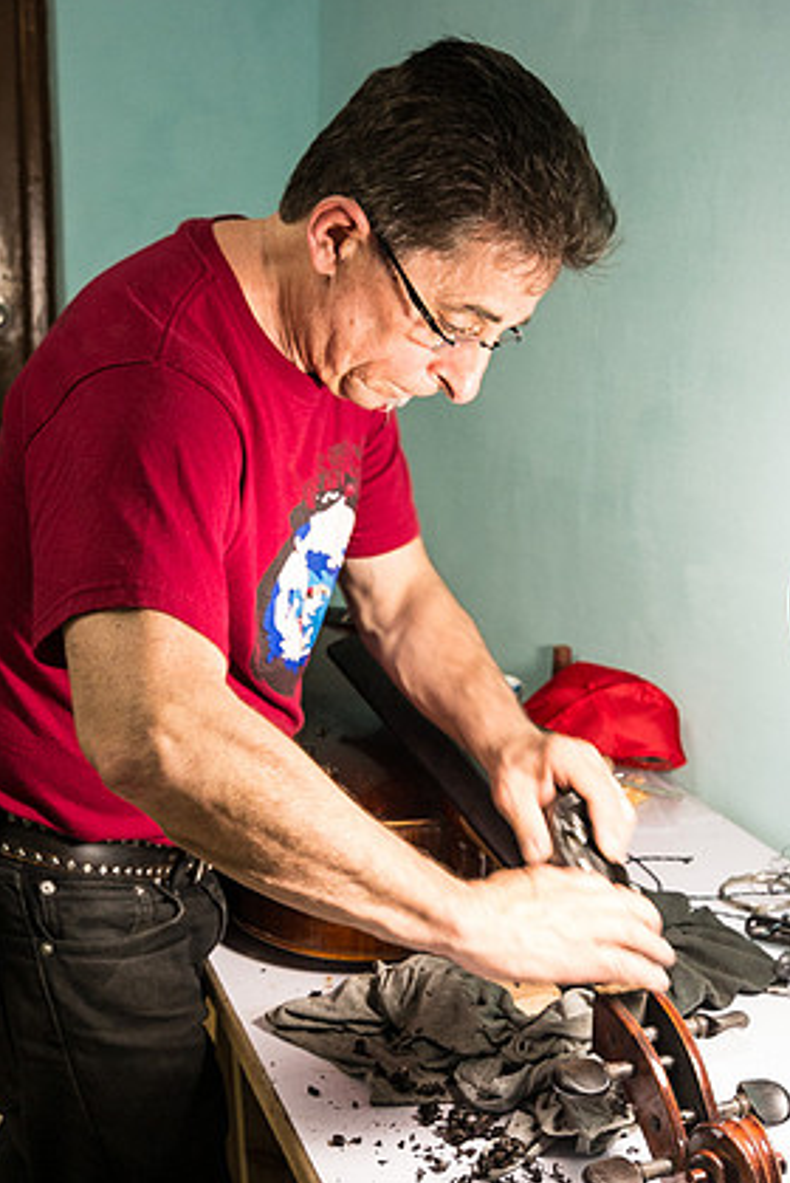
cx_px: 412
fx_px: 1446
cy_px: 601
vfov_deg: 44.5
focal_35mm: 44
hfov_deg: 30.6
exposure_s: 1/60
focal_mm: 27
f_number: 5.6
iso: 2500
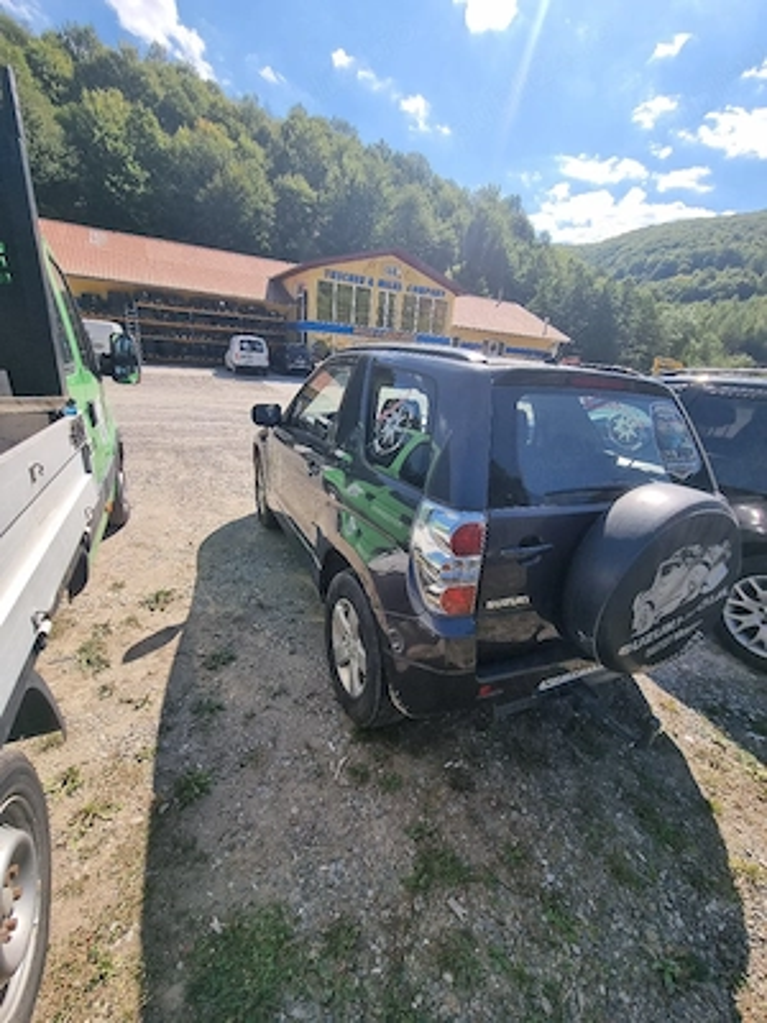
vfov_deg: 106.2
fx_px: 384
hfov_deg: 89.9
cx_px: 384
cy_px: 512
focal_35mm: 13
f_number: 2.2
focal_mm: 2.2
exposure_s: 1/2000
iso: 50
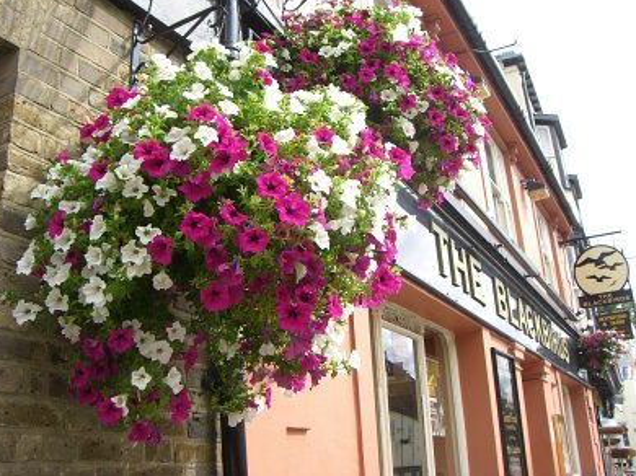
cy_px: 235
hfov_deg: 47.9
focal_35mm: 39
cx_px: 315
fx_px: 716
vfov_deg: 36.8
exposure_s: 1/200
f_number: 4.3
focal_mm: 6.2
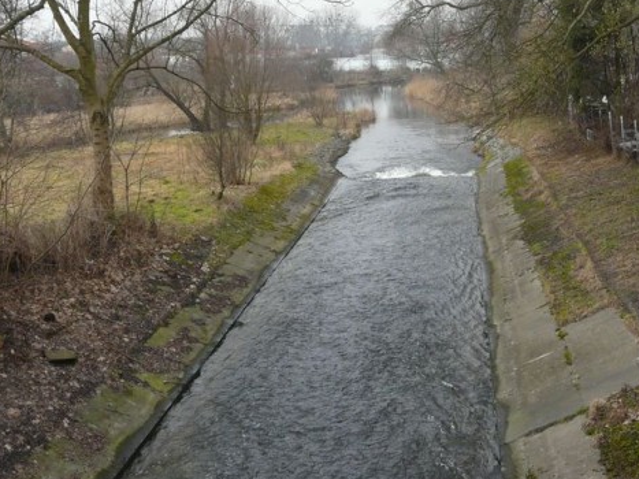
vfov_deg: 29.9
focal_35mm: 48
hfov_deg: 39.6
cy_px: 133
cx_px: 348
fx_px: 886
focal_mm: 4.6
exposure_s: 1/160
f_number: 4
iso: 100
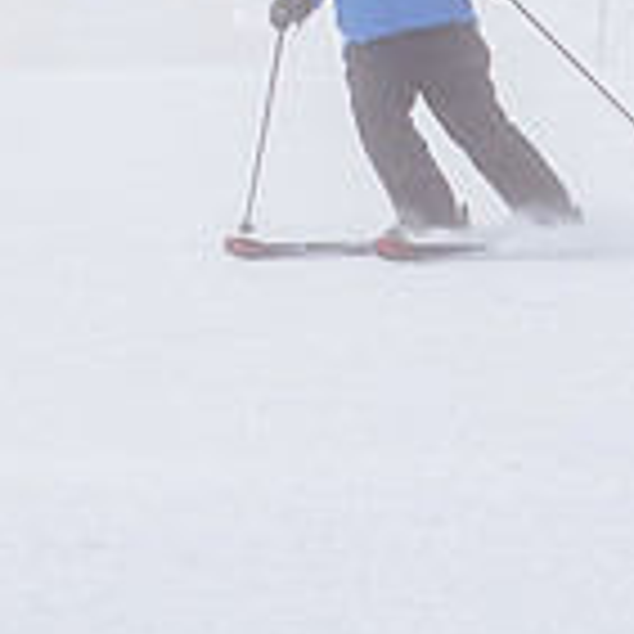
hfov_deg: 4.5
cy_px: -164
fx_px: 8123
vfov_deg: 4.5
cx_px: 171
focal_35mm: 392
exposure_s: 1/800
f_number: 5.6
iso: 200
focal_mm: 75
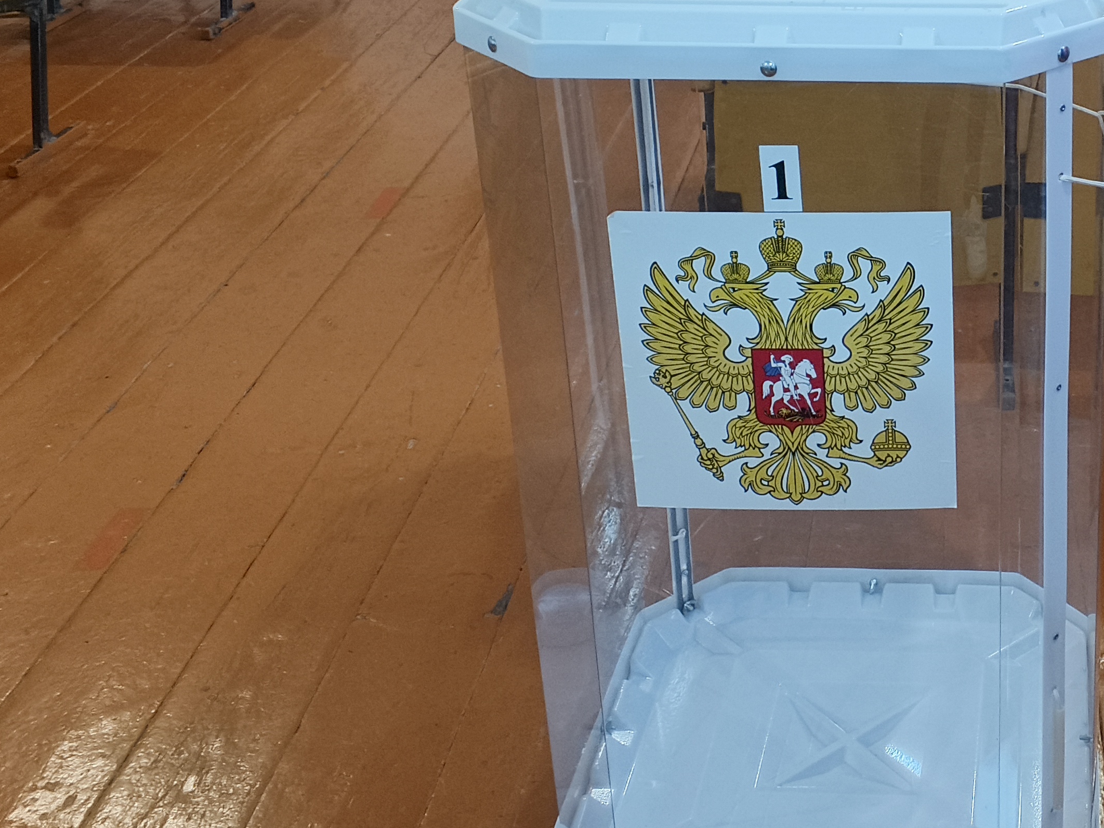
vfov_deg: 32.3
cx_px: 980
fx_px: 1403
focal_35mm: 44
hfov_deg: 40.0
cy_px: 218
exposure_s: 1/25
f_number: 1.6
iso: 566
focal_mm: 4.09
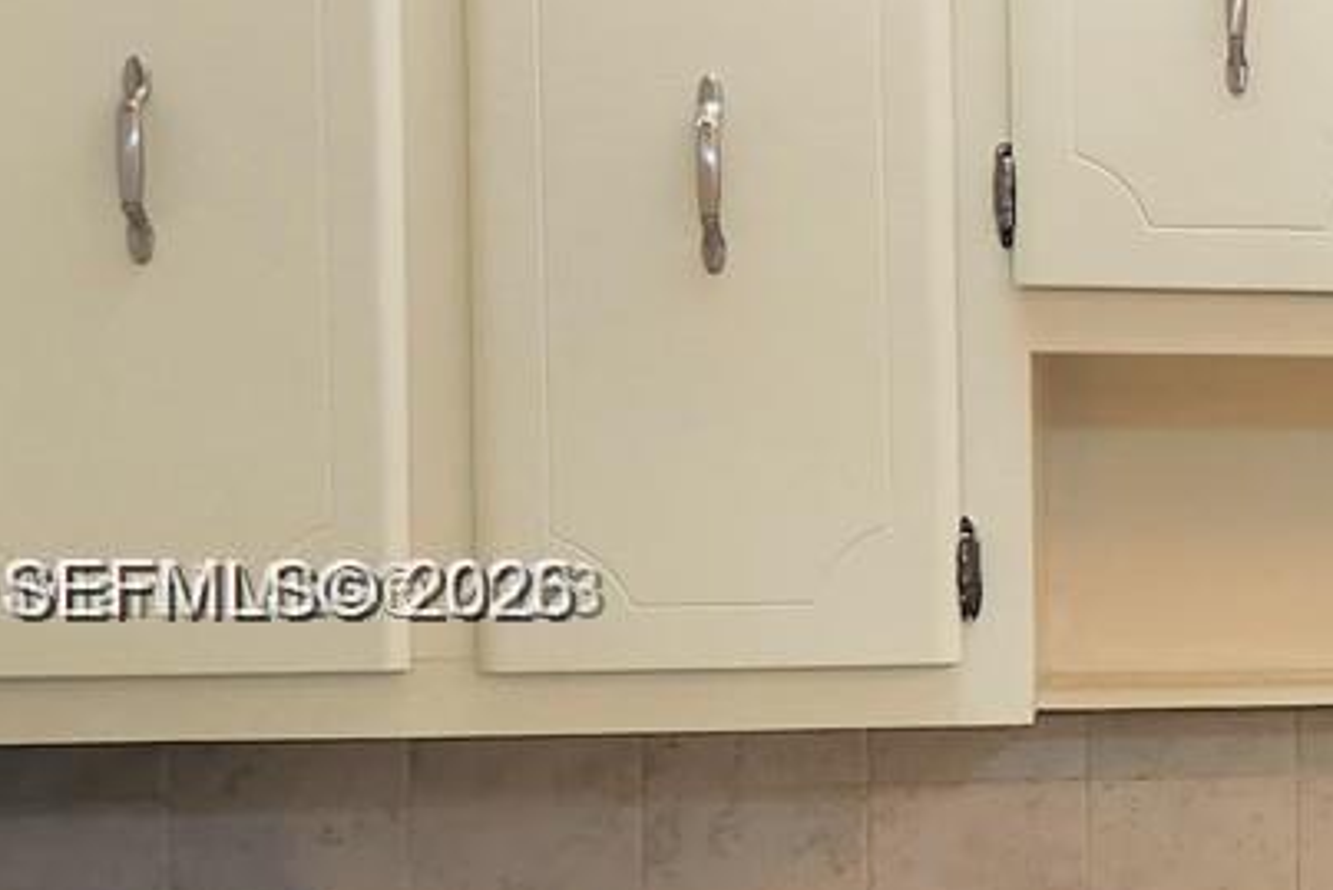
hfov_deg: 18.2
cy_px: 596
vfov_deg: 14.4
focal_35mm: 95
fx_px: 3519
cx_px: 2190
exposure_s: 1/120
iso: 125
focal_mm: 5.4
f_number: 1.8
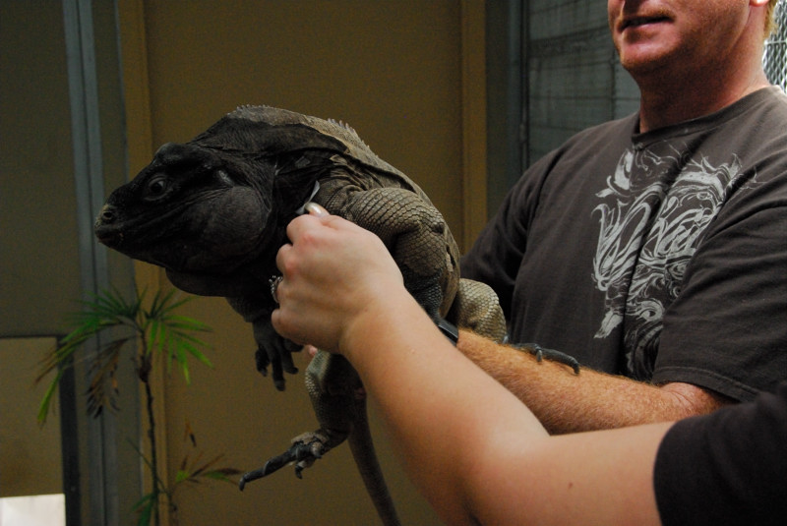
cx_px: 394
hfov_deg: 36.8
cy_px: 263
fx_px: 1182
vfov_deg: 25.1
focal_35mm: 54
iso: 1600
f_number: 8
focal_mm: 36
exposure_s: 1/125
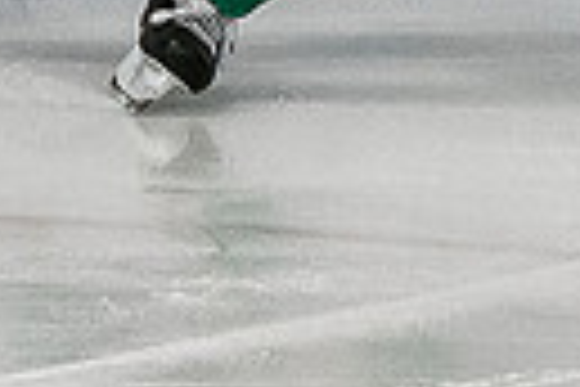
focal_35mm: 1258
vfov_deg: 1.1
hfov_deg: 1.6
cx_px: 365
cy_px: -600
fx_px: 20266
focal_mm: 95
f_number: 4
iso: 2000
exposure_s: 1/800
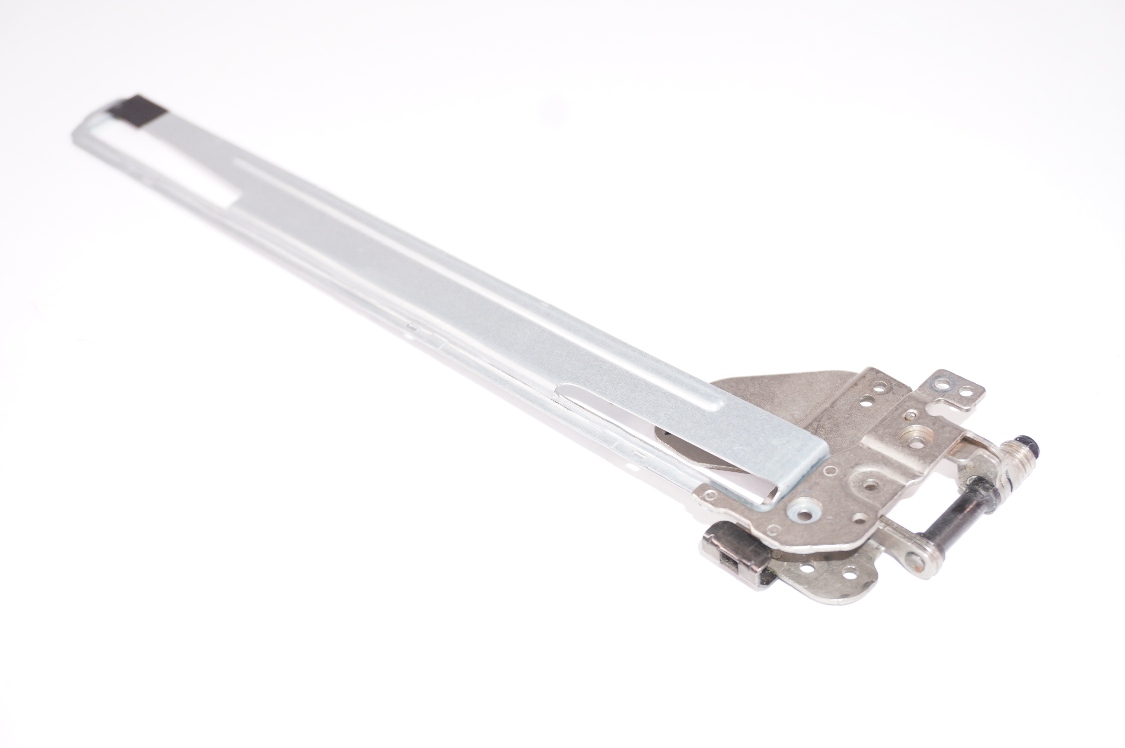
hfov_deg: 41.1
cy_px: 374
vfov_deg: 28.0
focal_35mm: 48
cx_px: 562
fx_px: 1499
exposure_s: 1/160
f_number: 5.6
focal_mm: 32
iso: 160
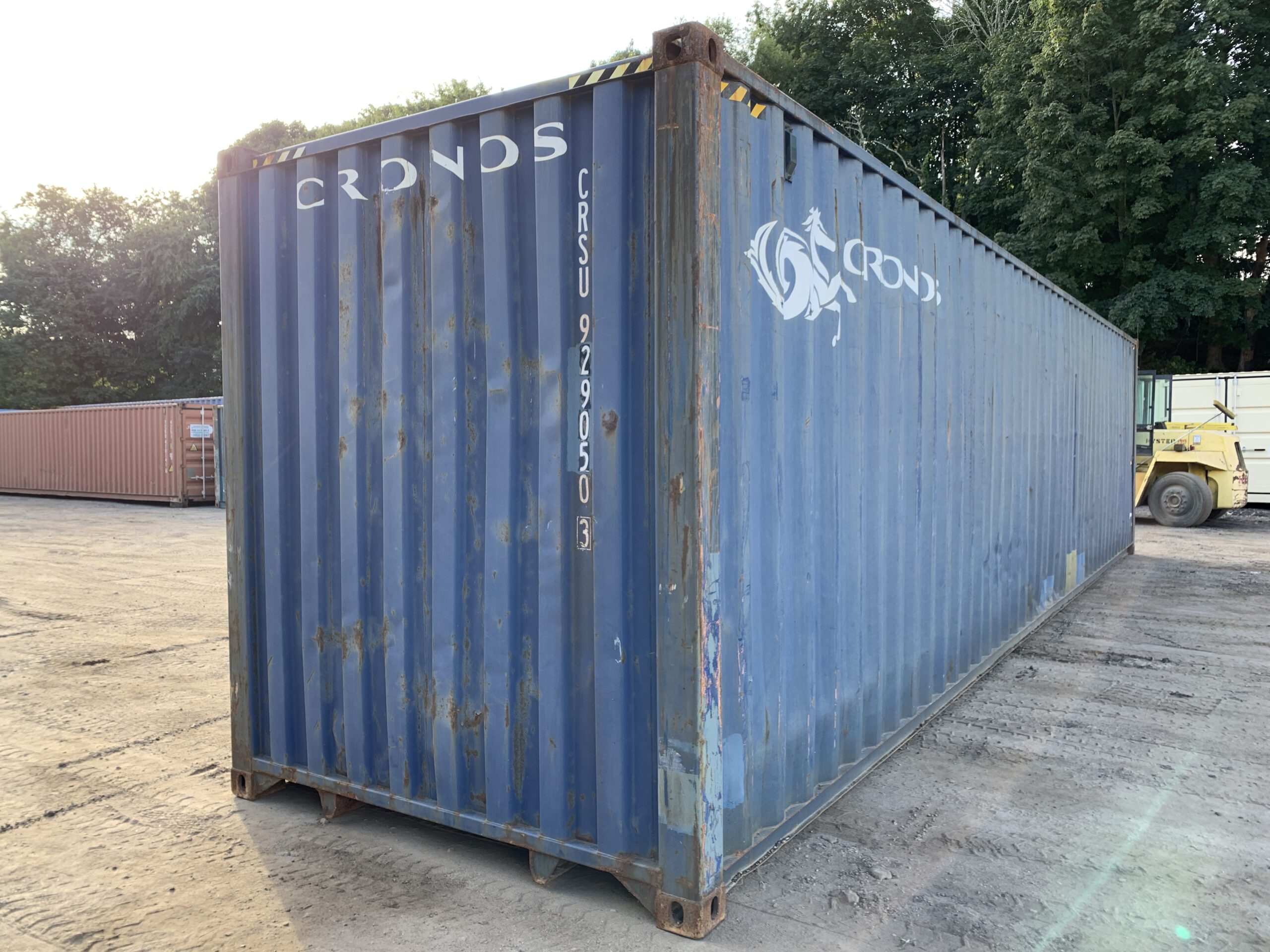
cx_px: 635
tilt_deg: -1.0
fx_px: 954
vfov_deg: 53.1
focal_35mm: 26
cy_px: 476
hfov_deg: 67.3
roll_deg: +0.7
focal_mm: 4.25
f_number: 1.8
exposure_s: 1/153
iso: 25
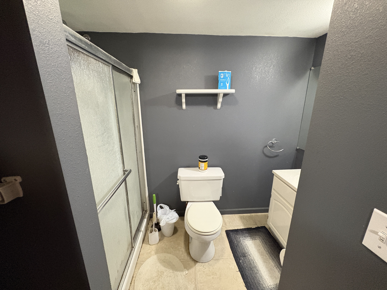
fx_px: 157
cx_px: 194
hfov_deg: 102.1
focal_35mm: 14
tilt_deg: -14.8
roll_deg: -0.5
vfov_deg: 85.7
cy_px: 145
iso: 640
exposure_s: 1/60
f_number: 2.2
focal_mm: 2.22
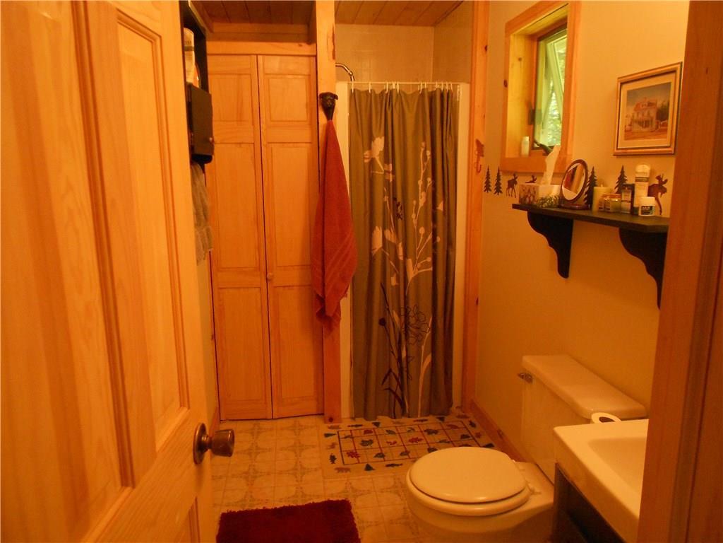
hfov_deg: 67.3
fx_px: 543
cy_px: 272
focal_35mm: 26
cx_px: 362
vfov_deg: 53.1
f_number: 3.2
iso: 400
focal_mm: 4.6
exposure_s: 1/40
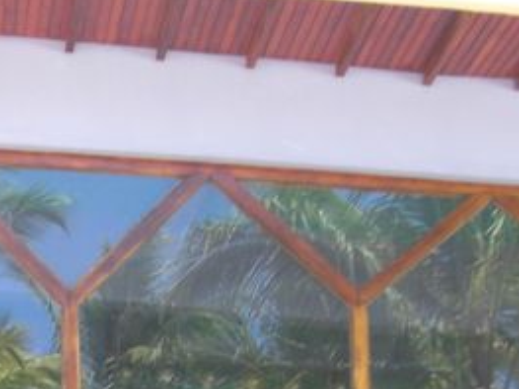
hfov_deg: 13.0
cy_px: 590
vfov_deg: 9.7
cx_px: -81
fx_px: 2218
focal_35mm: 148
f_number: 2.7
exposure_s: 1/125
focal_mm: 6.2
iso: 64
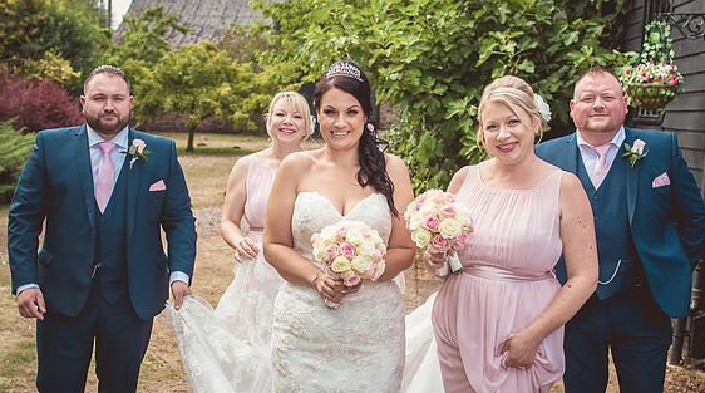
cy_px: 270
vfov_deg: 22.0
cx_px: 334
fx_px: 1007
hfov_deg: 38.6
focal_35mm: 54
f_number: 4
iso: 100
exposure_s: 1/250
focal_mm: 35
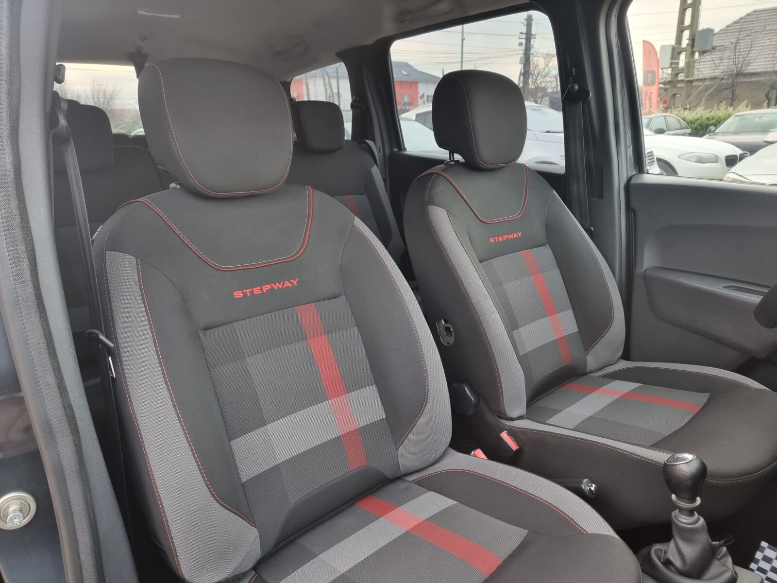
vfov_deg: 56.8
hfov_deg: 71.6
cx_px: 388
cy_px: 292
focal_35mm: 24
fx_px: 539
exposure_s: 1/100
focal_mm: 6.7
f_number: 1.8
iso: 100
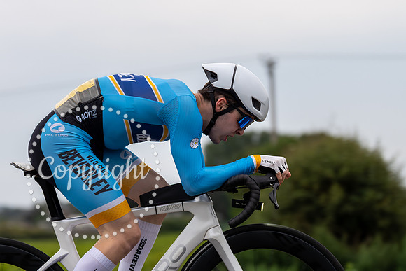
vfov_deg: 7.3
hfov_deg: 11.0
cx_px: 129
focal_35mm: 187
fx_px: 2109
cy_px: 104
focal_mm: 99
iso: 200
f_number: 2.8
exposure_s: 1/800
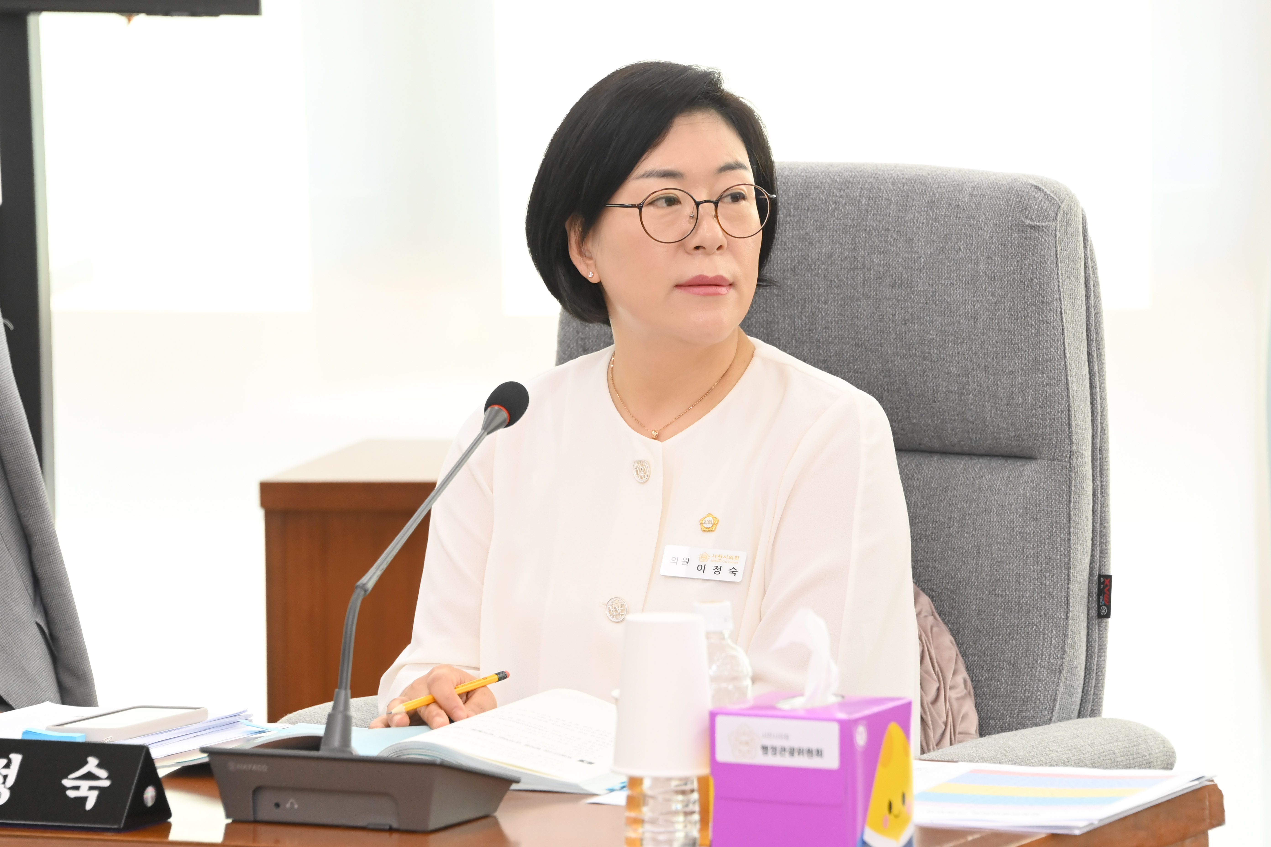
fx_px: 6355
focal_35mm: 180
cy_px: 424
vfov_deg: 7.6
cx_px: 636
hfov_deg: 11.4
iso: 3200
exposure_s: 1/250
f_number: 6.3
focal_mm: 180
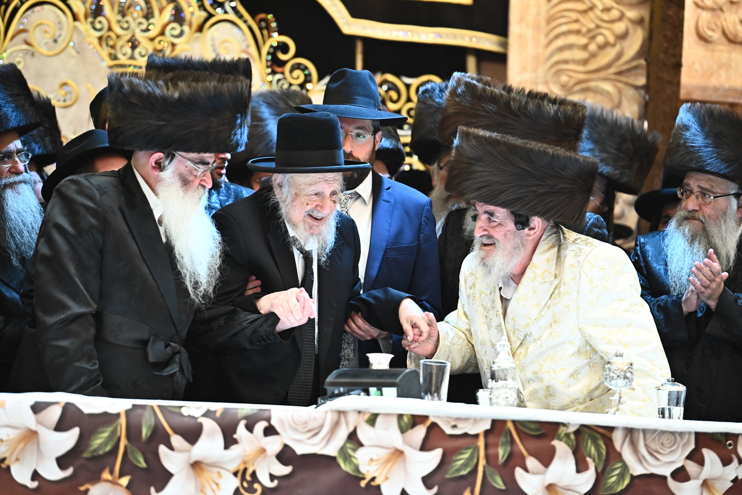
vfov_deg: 7.2
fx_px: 3915
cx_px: 371
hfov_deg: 10.8
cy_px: 248
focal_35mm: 190
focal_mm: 190
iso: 2500
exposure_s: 1/200
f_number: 3.5
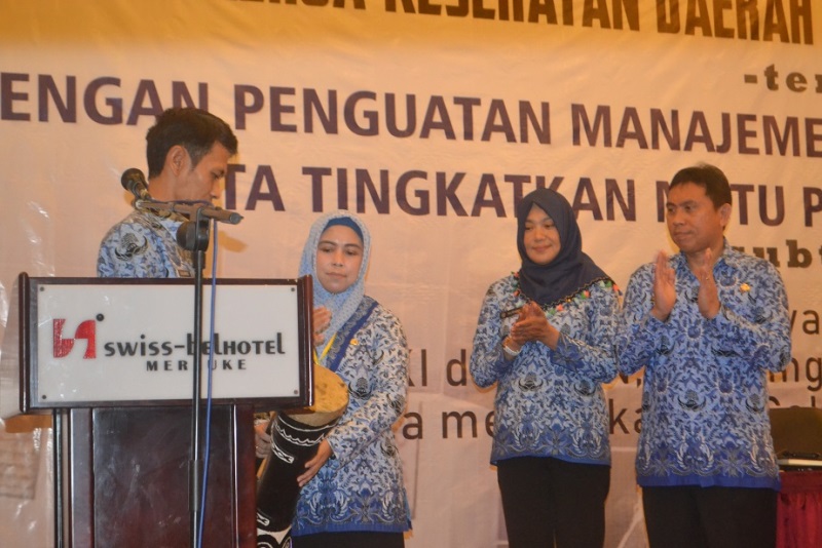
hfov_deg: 30.5
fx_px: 1507
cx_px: 411
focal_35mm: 66
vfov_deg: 20.6
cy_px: 274
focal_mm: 44
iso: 3200
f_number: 5.3
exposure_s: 1/60
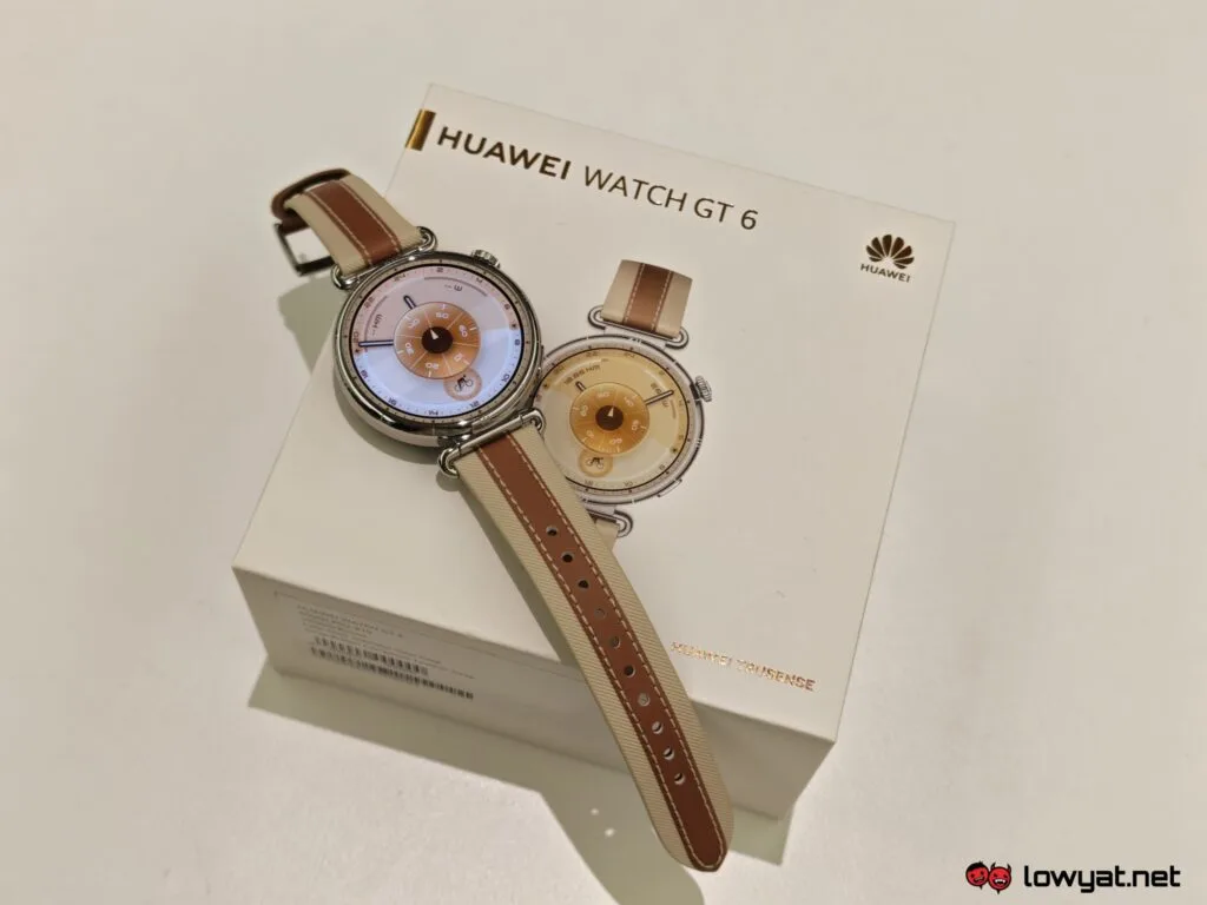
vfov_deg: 31.5
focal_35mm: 46
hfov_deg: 41.2
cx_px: 604
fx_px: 1604
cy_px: 452
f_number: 1.6
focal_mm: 5.4
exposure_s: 1/210
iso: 50
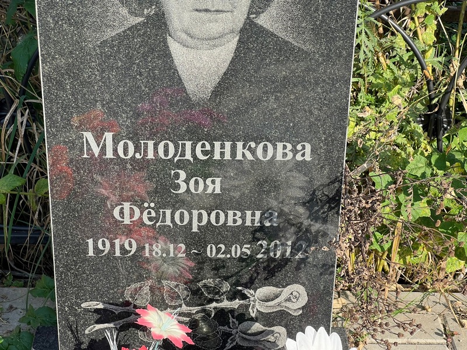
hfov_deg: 25.3
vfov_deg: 19.1
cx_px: 234
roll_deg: +0.6
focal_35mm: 77
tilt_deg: -29.6
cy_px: 175
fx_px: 1039
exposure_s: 1/189
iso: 32
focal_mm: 9
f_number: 2.8
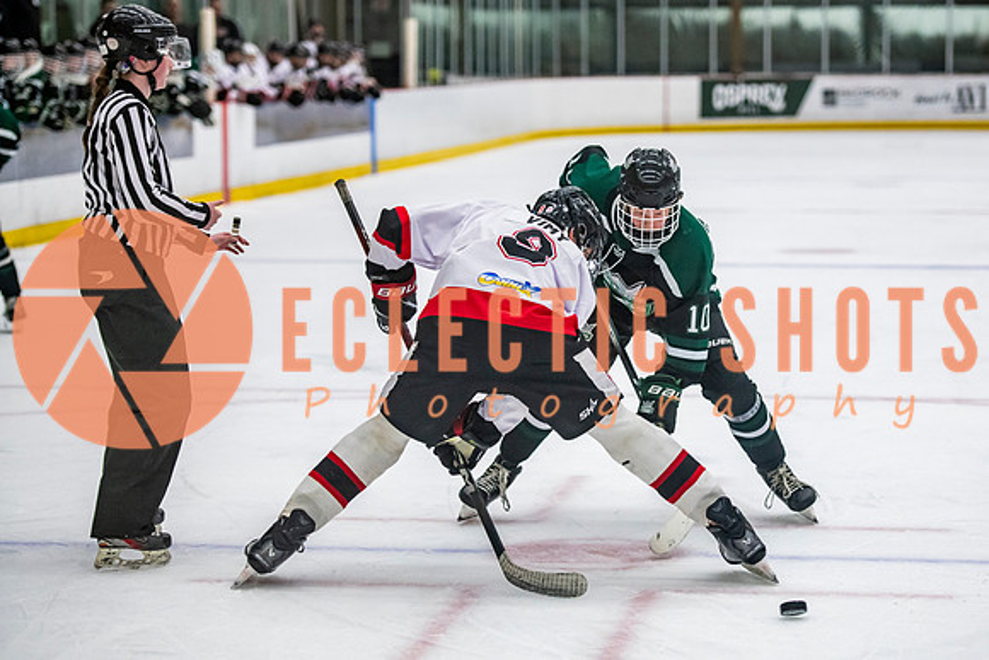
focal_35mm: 117
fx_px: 3221
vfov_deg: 11.7
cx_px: 592
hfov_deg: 17.4
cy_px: 330
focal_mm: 98
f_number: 3.2
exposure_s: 1/640
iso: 3200
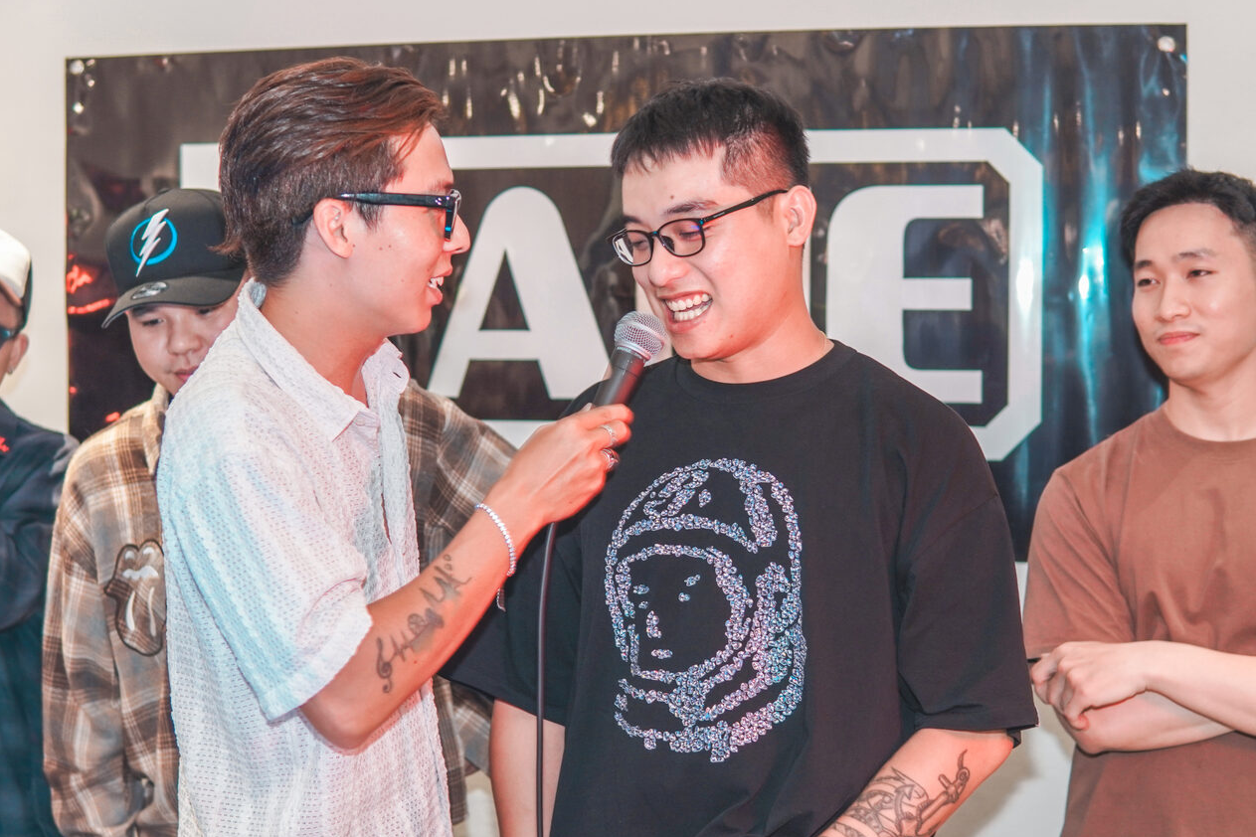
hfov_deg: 35.0
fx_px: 1989
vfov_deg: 23.8
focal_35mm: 57
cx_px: 596
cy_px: 440
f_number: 2
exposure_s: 1/50
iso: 400
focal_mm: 30
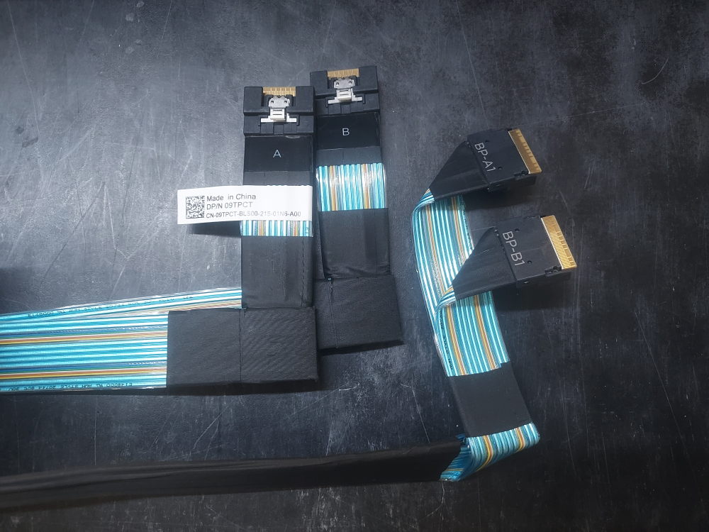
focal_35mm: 24
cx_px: 354
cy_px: 266
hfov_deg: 71.6
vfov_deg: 56.8
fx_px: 492
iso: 320
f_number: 1.8
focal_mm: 4.6
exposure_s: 1/40
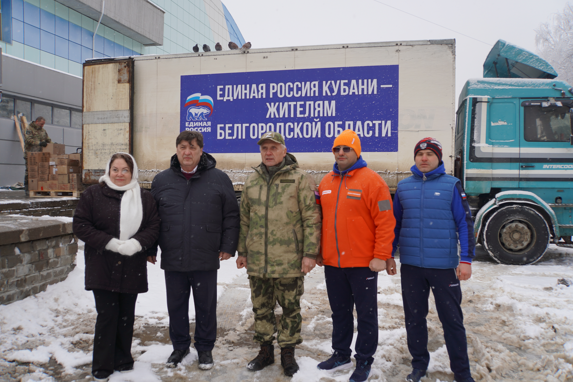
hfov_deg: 59.5
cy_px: 191
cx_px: 286
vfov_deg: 41.7
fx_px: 501
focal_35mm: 32
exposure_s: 1/160
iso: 100
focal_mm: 21
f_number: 4
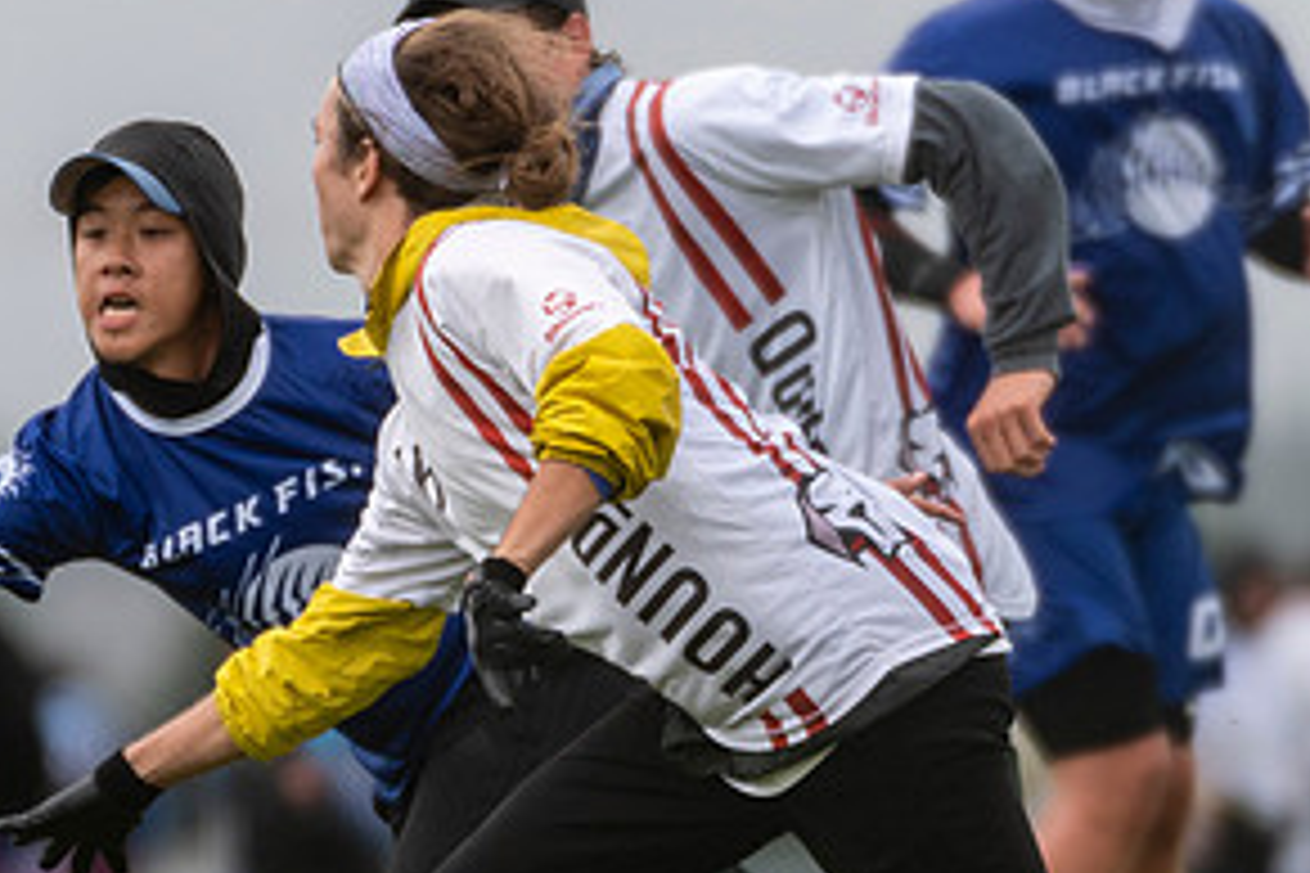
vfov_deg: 0.9
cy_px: 659
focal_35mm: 1535
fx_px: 55853
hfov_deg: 1.3
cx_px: 373
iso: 180
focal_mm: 400
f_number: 4
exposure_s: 1/1000
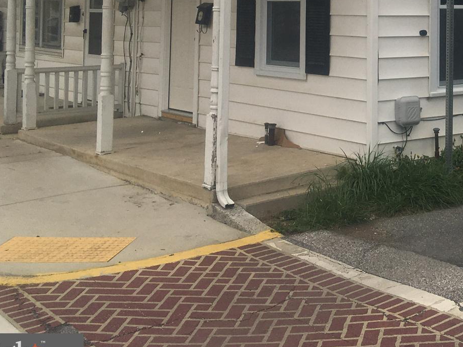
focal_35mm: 65
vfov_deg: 21.6
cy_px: -14
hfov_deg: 27.9
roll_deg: -1.0
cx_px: 476
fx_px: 869
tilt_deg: +0.6
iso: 25
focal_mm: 4.15
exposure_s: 1/432
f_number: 2.2
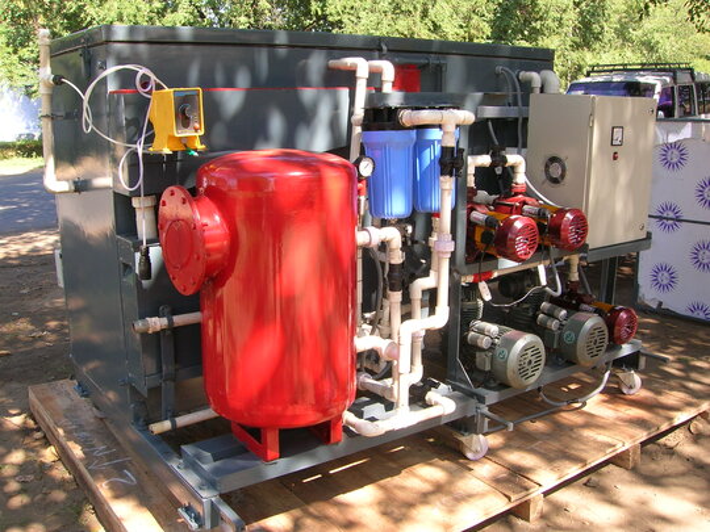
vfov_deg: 41.8
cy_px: 266
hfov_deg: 54.0
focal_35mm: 34
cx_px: 355
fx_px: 697
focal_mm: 5.7
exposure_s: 1/44
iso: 50
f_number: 4.9
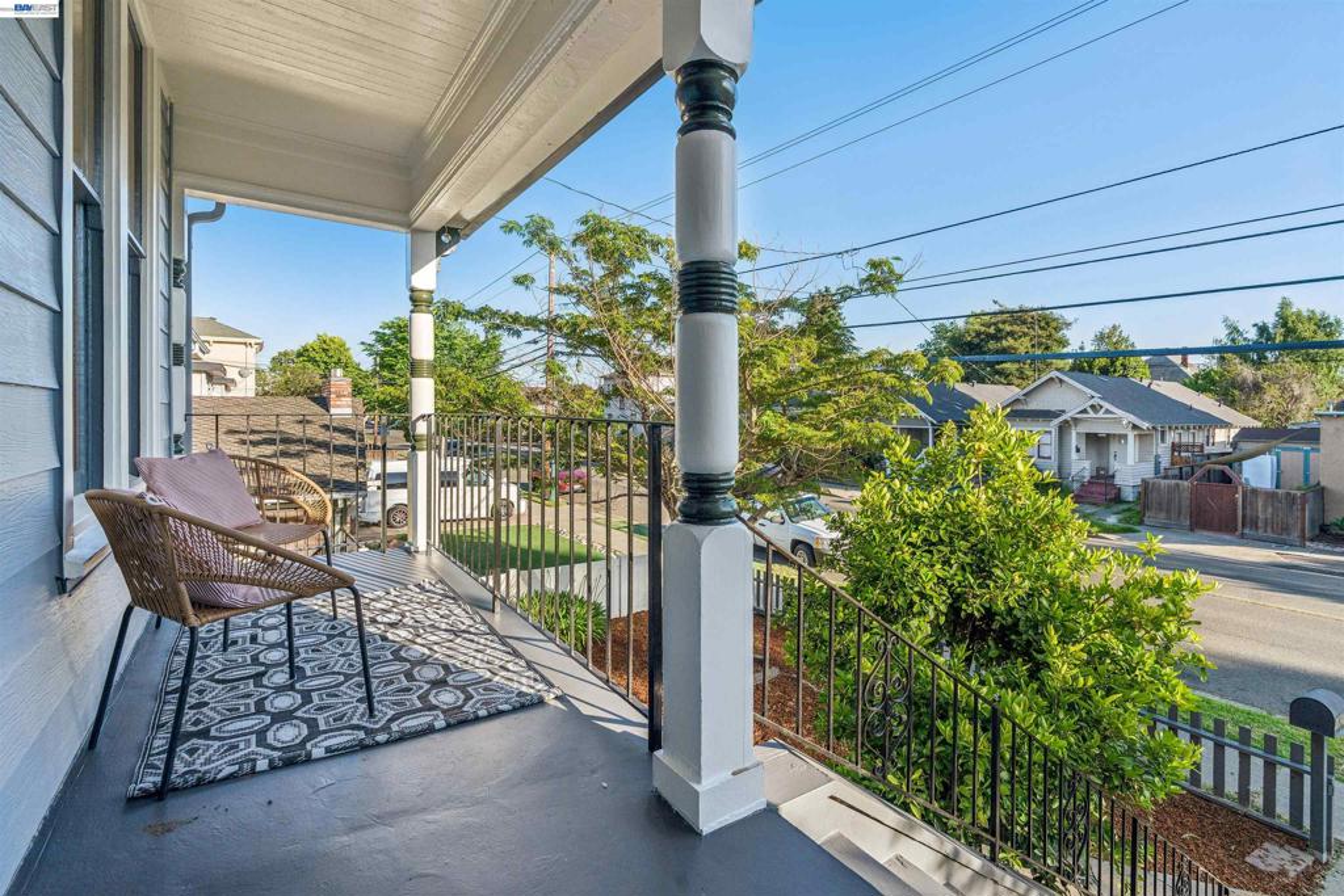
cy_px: 448
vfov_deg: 73.8
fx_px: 597
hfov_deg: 96.7
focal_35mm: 16
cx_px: 672
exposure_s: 1/500
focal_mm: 16
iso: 400
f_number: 8
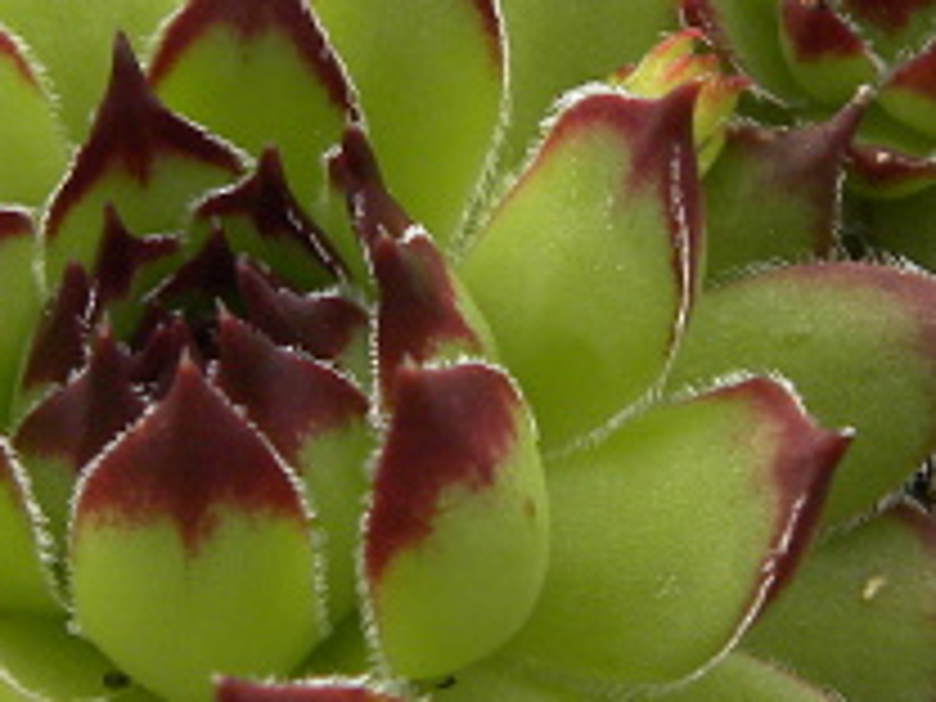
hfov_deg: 13.8
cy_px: 392
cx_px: 220
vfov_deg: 10.4
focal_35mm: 142
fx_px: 3840
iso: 100
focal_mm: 6.6
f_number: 3.5
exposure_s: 1/100
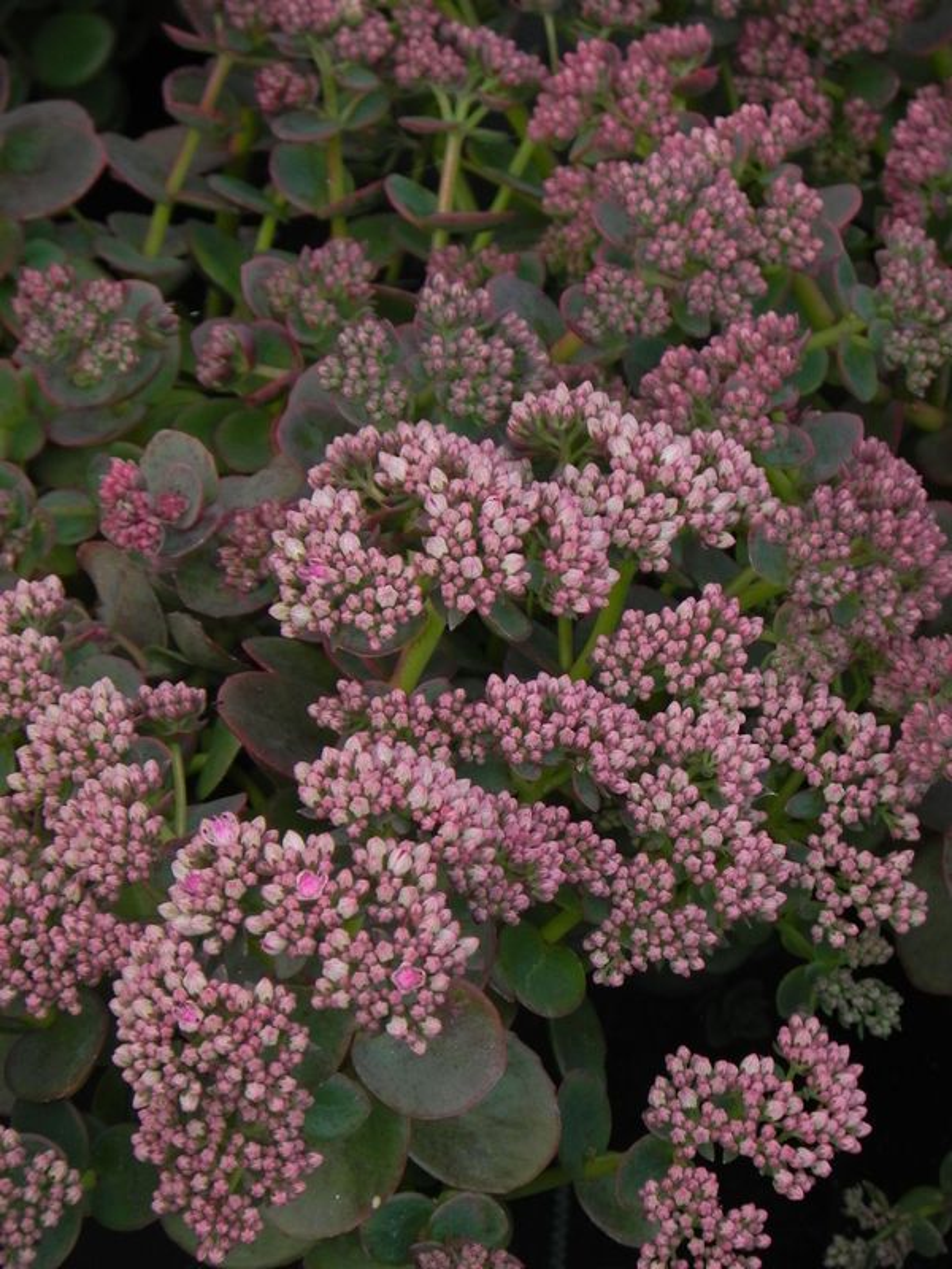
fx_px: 13824
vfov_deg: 5.3
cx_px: 476
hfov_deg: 3.9
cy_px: 634
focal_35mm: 377
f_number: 5
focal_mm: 67.2
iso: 160
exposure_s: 1/60
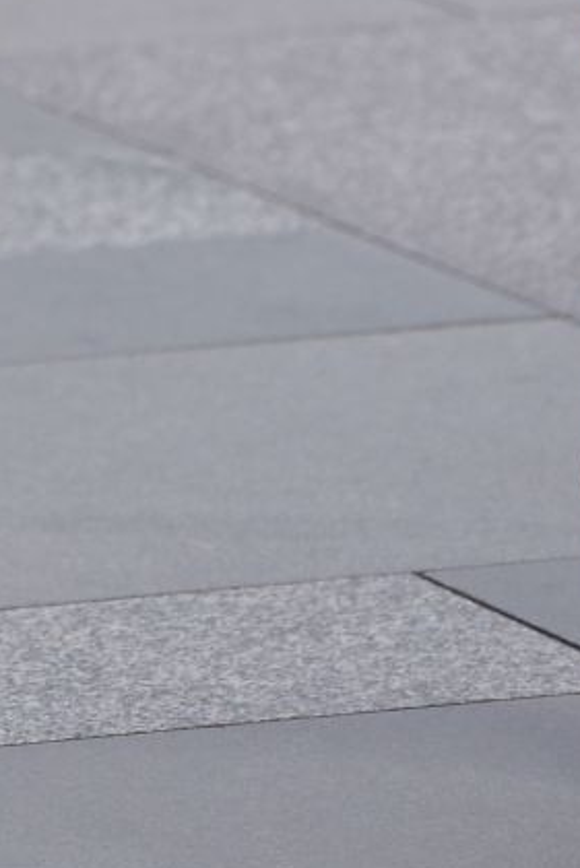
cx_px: -958
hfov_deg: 1.7
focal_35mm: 808
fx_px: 19509
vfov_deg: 2.5
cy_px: -1221
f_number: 4
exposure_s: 1/800
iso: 640
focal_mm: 140
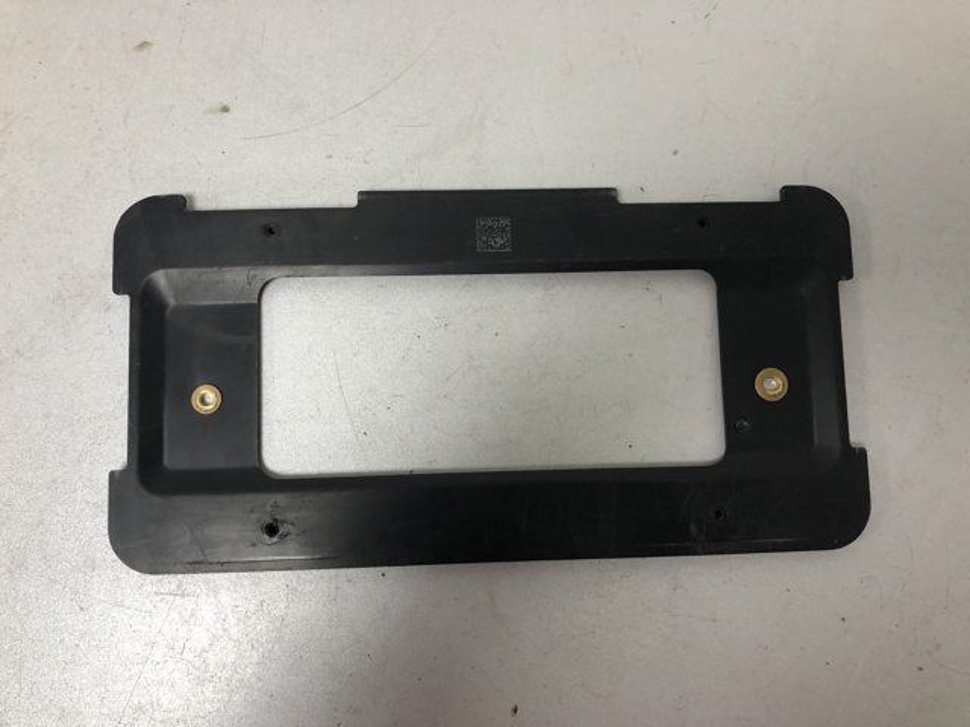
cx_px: 485
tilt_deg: -84.5
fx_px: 785
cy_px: 364
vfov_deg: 49.7
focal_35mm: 28
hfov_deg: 63.4
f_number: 1.8
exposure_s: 1/33
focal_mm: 4
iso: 40
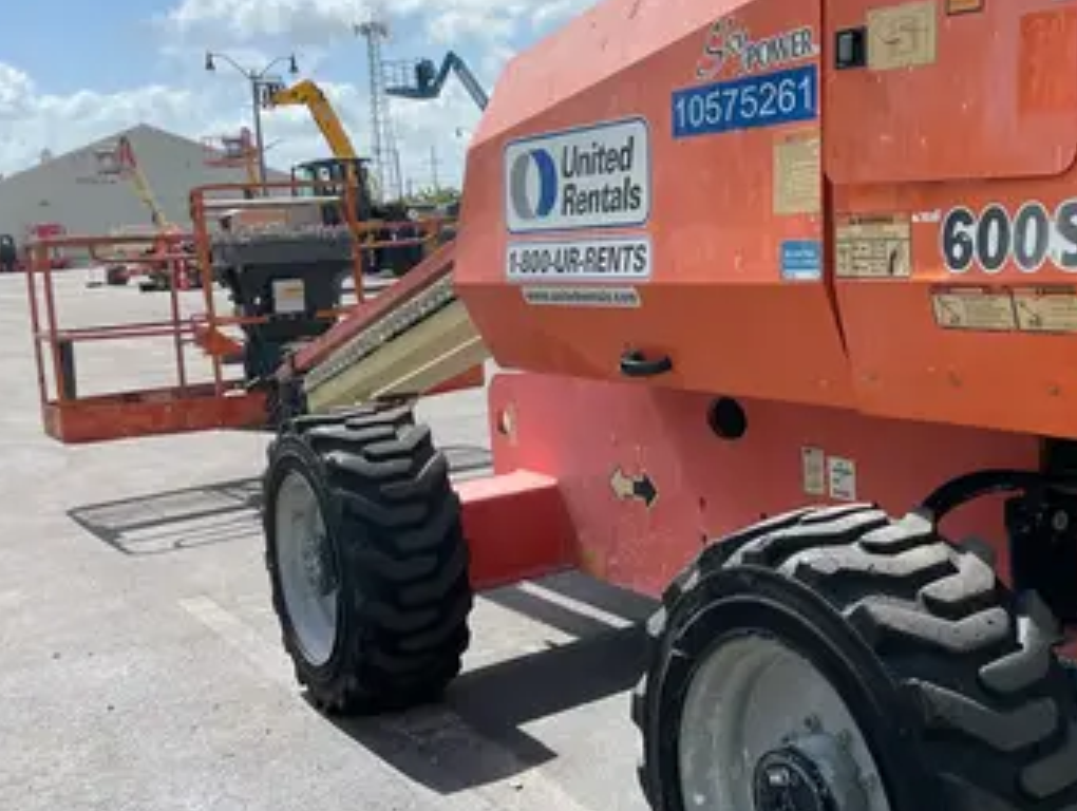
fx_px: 1309
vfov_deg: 34.4
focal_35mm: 42
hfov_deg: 42.7
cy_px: 344
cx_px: 858
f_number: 1.6
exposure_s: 1/3401
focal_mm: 4.2
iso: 50
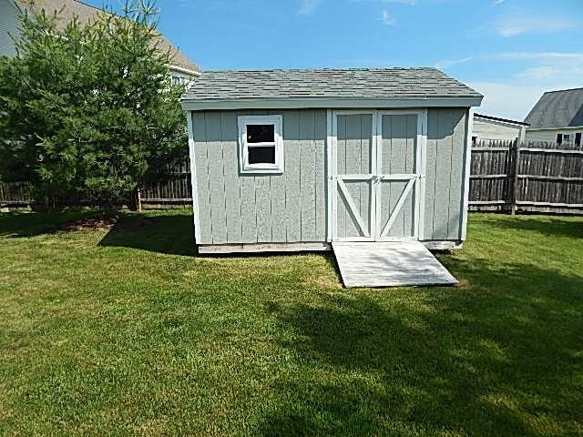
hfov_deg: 73.9
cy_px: 218
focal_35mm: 23
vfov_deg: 58.9
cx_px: 292
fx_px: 387
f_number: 6
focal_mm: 4
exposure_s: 1/400
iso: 125
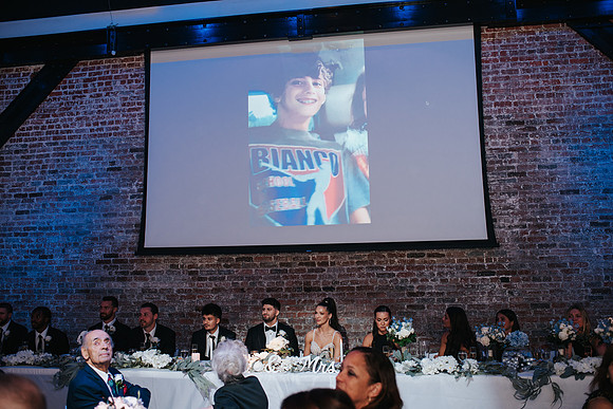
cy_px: 204
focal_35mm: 35
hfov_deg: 54.4
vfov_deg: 37.9
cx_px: 306
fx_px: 596
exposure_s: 1/200
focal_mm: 35
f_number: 2.8
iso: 1000
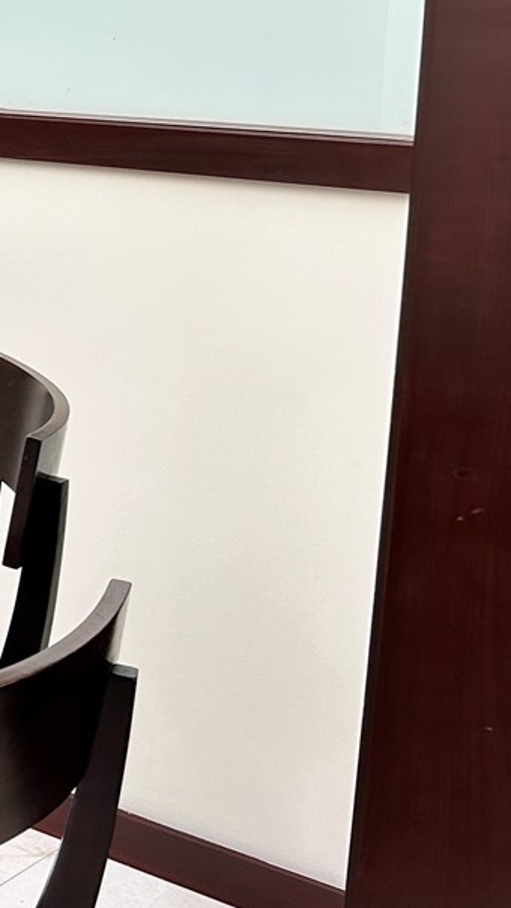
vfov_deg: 28.0
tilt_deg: -10.1
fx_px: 1806
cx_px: -625
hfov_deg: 13.1
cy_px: 281
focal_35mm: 75
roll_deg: +1.3
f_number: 1.5
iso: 64
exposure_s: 1/120
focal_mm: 5.7
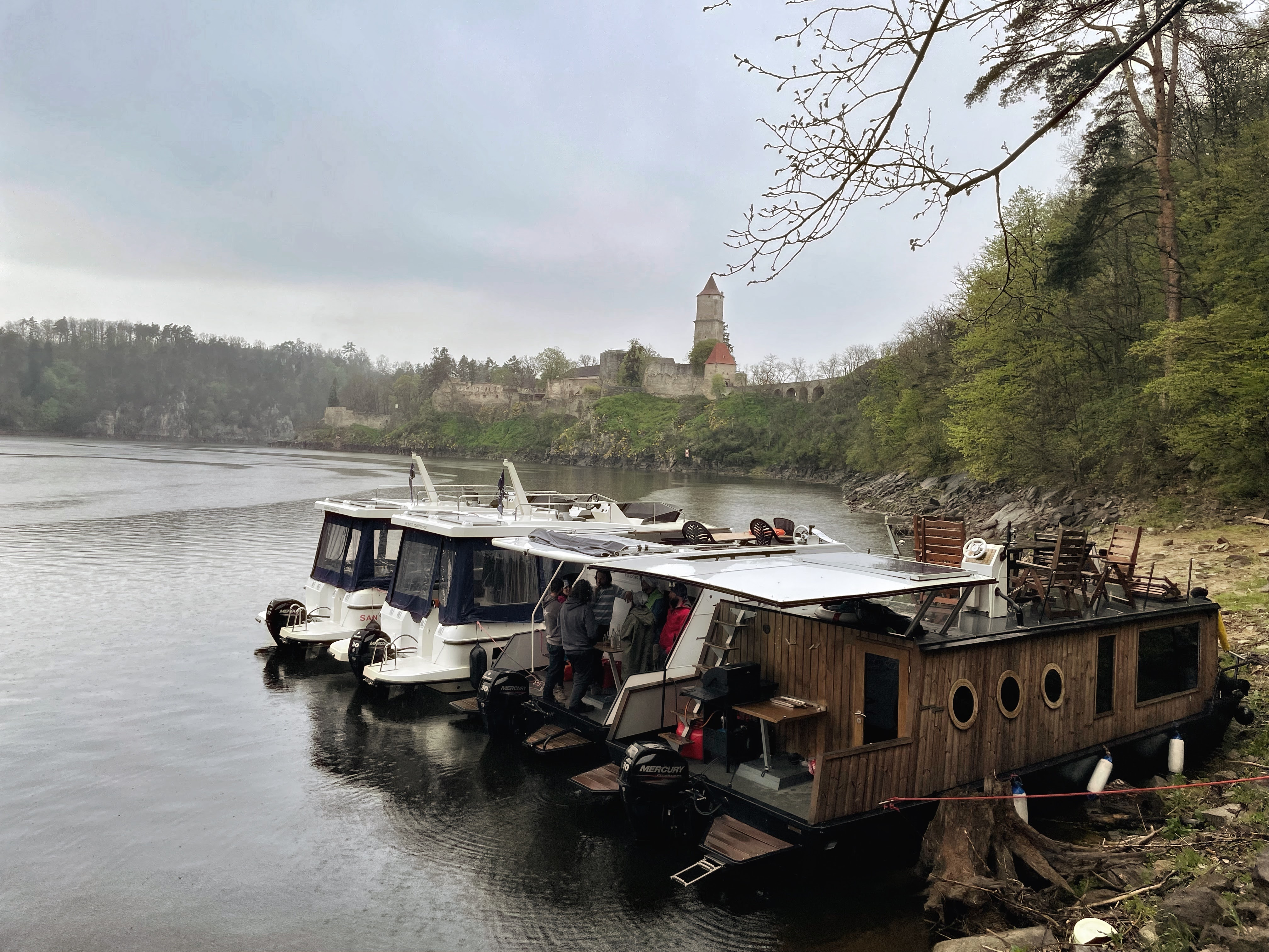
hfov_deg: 67.3
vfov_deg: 53.1
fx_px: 953
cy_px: 476
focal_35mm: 26
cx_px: 634
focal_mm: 4.2
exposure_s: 1/540
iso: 32
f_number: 1.6
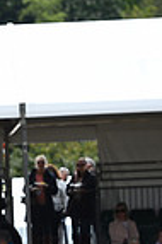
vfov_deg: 3.4
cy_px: 227
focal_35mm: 609
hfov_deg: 2.2
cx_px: -256
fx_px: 4120
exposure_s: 1/1250
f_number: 5
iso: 320
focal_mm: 150
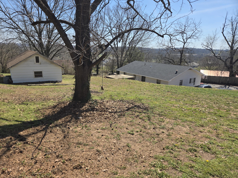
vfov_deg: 58.9
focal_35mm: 23
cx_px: 119
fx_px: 158
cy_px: 89
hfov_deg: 73.9
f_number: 1.8
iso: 25
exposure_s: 1/1737
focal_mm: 5.4
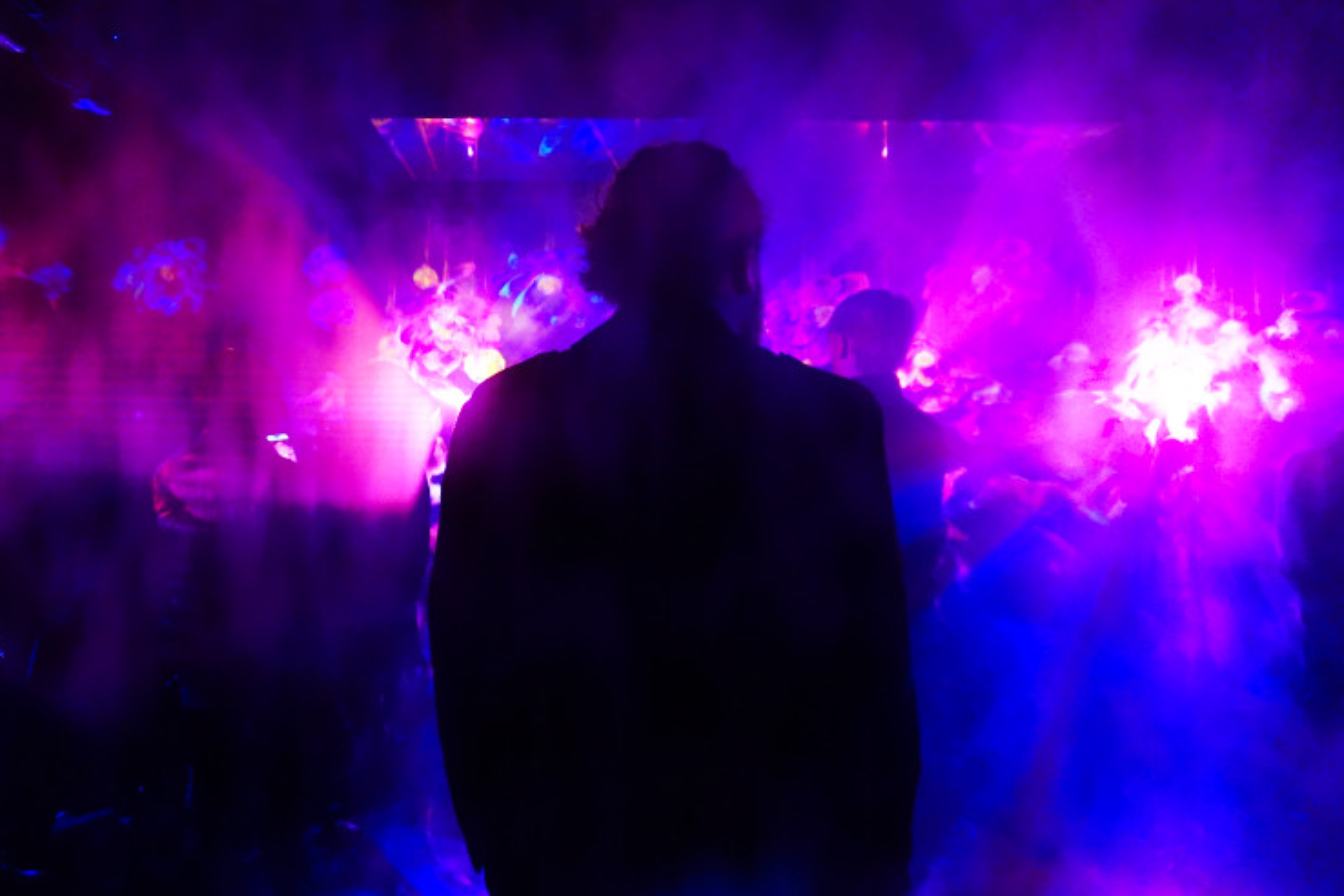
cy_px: 451
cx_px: 617
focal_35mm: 26
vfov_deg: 49.6
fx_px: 971
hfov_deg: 69.3
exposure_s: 1/50
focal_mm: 16
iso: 3200
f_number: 3.5
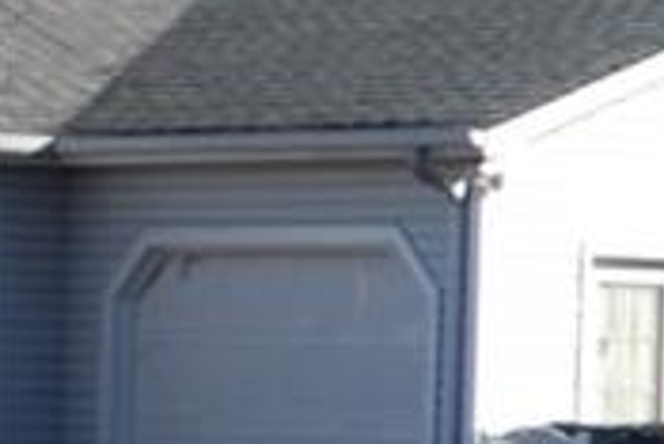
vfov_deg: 5.4
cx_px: 1931
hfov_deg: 7.3
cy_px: 220
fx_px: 4687
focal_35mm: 254
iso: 160
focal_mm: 29
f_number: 4.8
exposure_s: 1/500
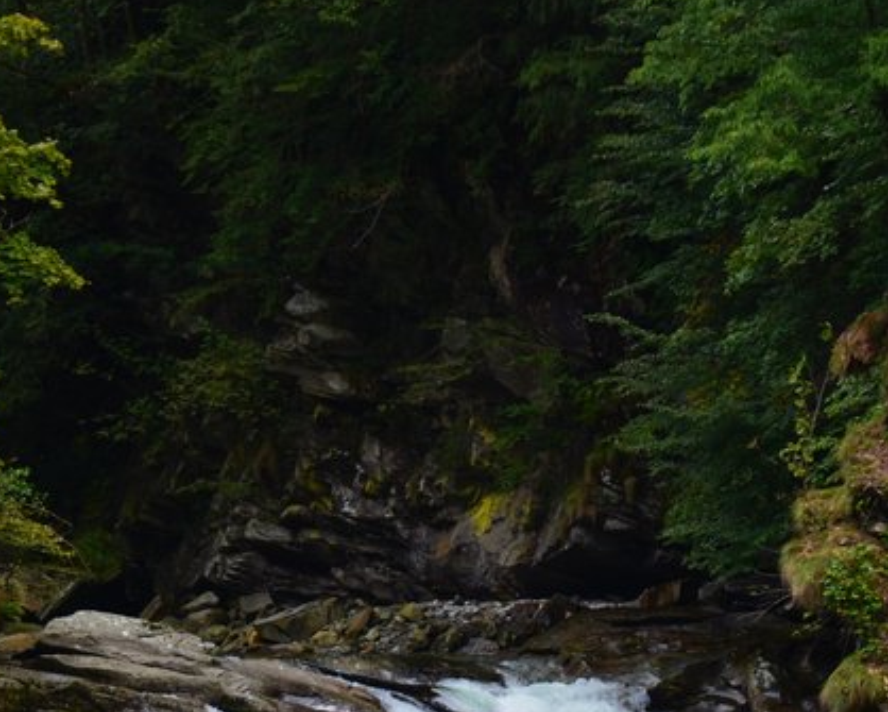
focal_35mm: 215
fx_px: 5654
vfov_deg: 7.2
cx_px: 467
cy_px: 755
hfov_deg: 9.0
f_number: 8
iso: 320
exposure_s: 1/80
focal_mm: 80
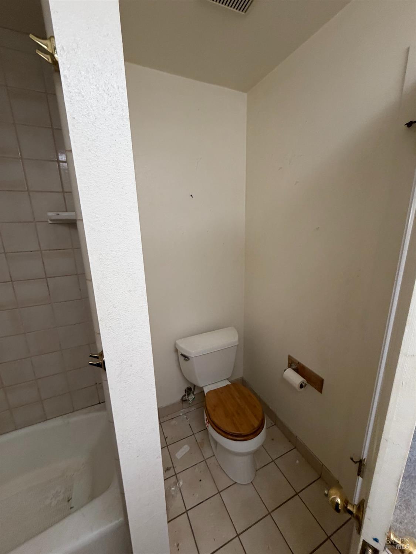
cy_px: 277
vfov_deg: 102.0
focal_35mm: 14
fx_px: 224
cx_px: 208
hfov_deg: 85.7
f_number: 2.2
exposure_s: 1/60
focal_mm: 2.22
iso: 250
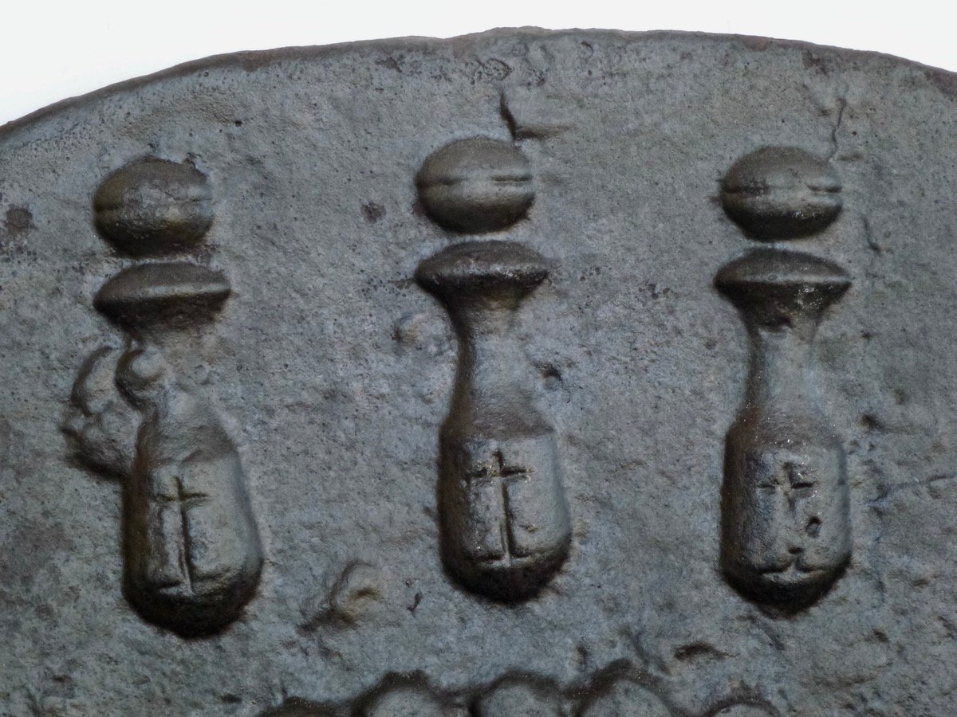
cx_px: 478
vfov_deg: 9.6
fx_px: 4285
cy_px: 358
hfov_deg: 12.7
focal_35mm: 155
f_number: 5.3
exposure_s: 1/50
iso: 400
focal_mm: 27.7
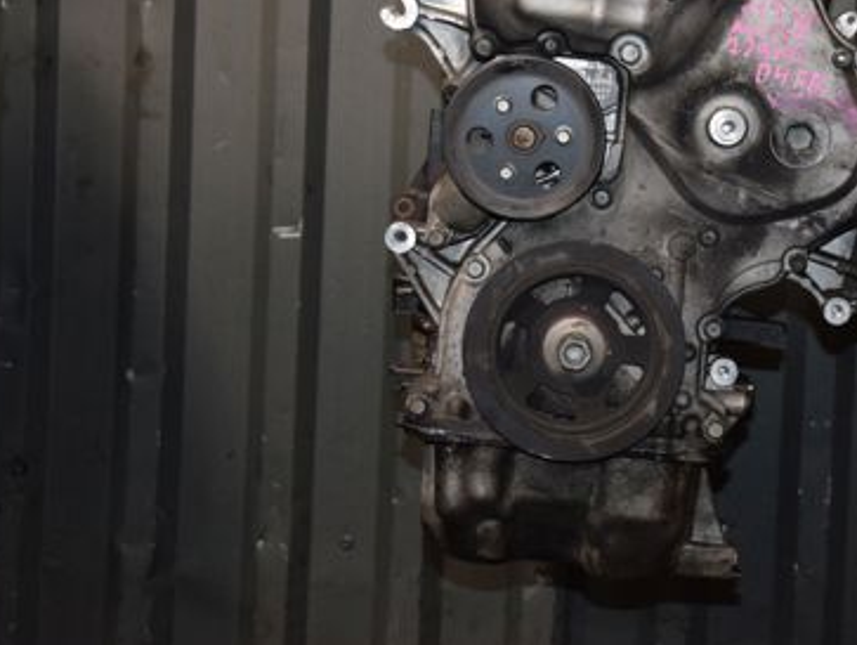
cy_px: 158
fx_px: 2202
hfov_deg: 21.9
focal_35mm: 89
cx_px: 609
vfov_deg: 16.6
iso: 800
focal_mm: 35
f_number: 5
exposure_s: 1/60
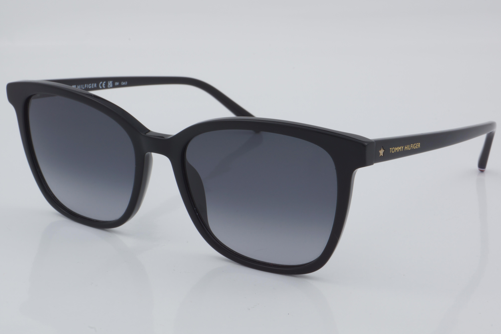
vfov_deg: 18.2
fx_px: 1044
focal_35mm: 75
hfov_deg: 27.0
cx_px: 250
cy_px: 167
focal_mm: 50
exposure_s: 1/4
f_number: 32
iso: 100
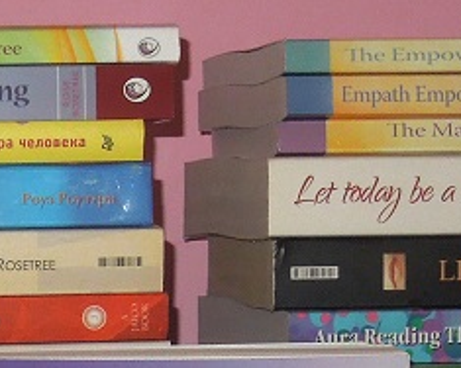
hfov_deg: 8.3
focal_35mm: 230
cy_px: 579
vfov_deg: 6.6
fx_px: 3138
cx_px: -141
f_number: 4
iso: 200
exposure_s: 1/30
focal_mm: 8.7
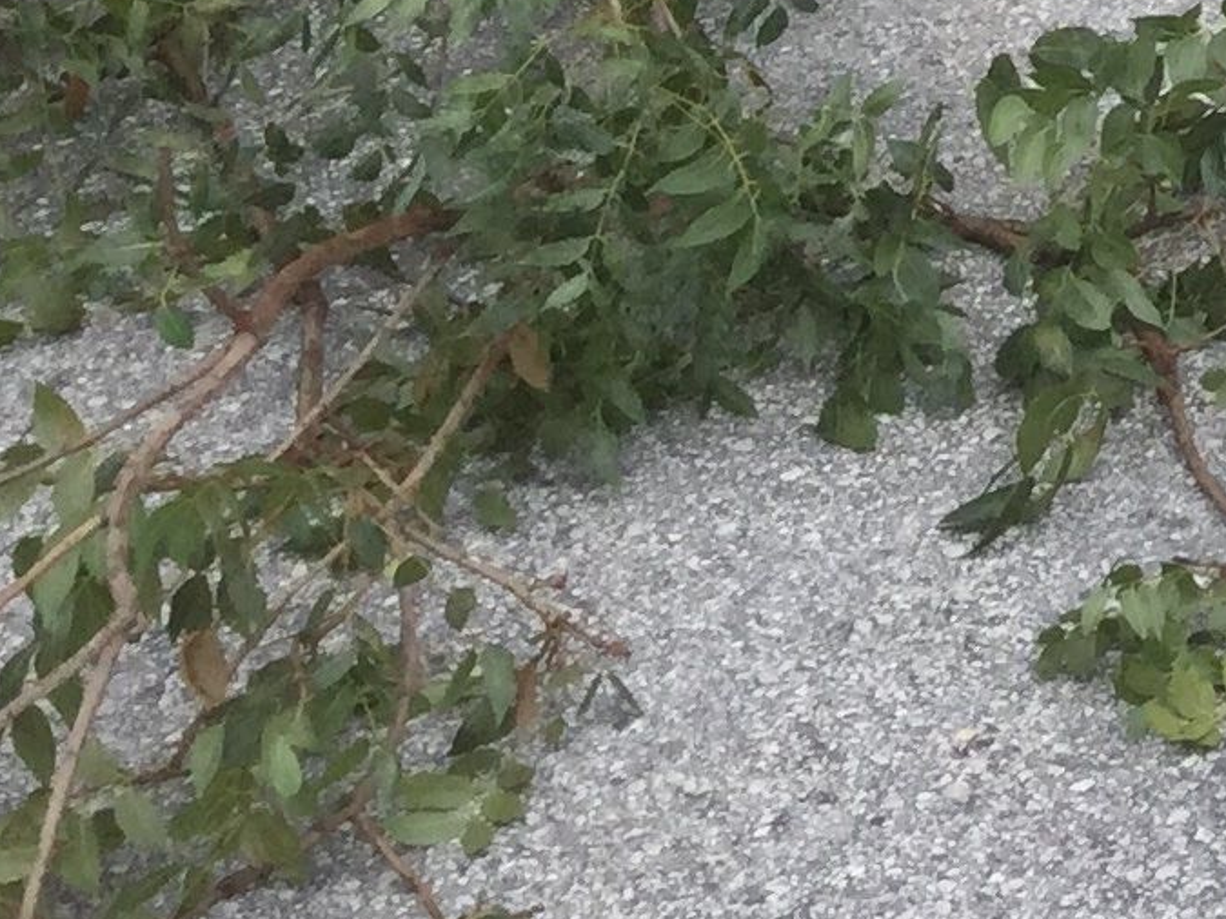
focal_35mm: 150
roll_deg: -0.5
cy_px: -1030
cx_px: 2783
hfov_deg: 11.3
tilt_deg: -16.0
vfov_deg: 9.2
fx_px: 5312
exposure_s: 1/351
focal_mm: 3.3
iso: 25
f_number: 2.4
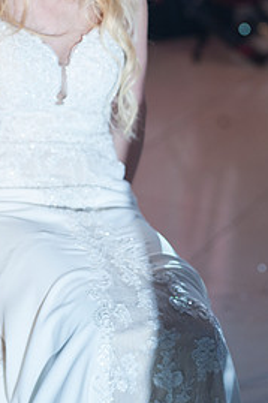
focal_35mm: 142
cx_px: 94
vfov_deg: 14.4
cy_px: 84
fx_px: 1588
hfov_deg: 9.6
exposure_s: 1/160
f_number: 2.5
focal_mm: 85
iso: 1600
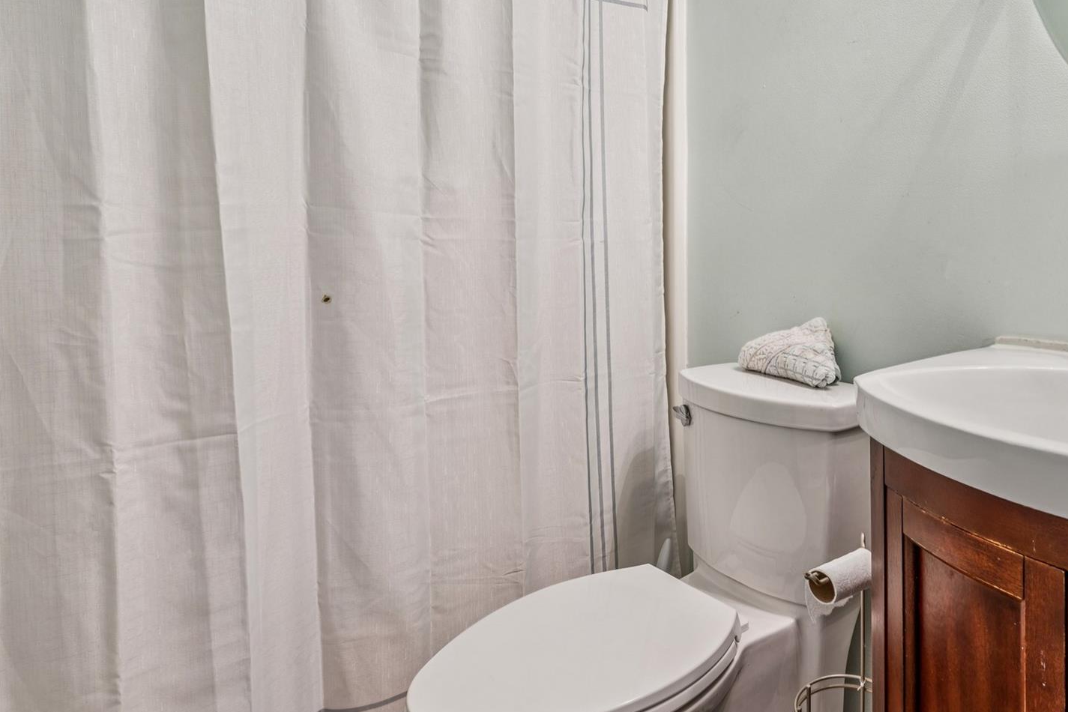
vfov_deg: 51.8
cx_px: 766
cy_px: 233
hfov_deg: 69.8
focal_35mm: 24
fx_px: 716
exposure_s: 2
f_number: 13
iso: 100
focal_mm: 16.8
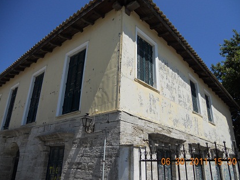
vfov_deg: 49.8
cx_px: 123
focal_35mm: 28
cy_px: 88
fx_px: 194
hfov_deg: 63.4
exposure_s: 1/320
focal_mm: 4.9
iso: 80
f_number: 8
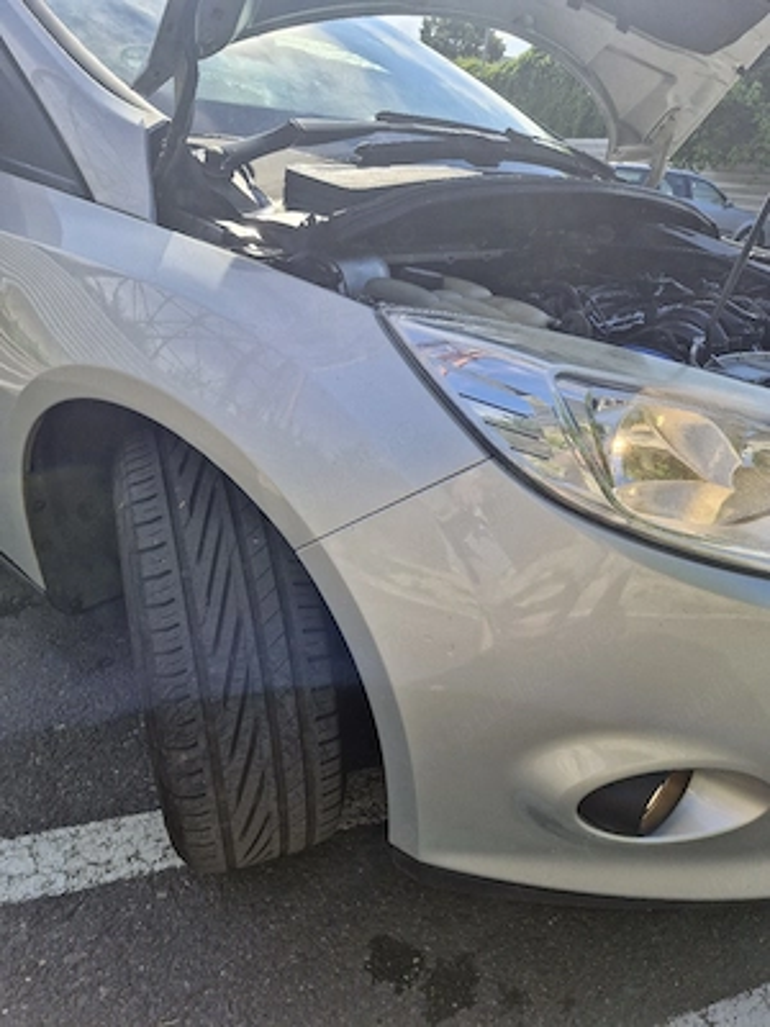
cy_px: 514
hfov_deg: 58.9
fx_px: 682
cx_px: 385
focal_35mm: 23
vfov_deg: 73.9
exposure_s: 1/909
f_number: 1.8
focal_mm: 5.54
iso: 50
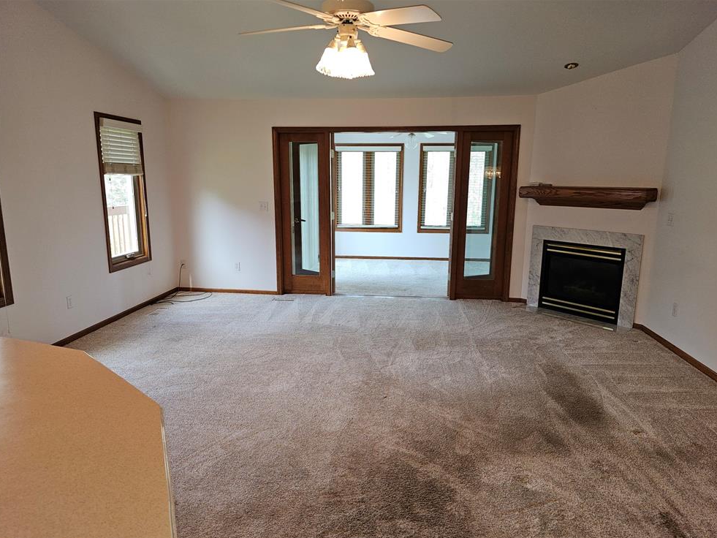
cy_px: 280
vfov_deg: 56.8
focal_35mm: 24
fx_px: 497
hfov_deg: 71.6
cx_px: 370
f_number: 1.7
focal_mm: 6.3
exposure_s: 1/60
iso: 80
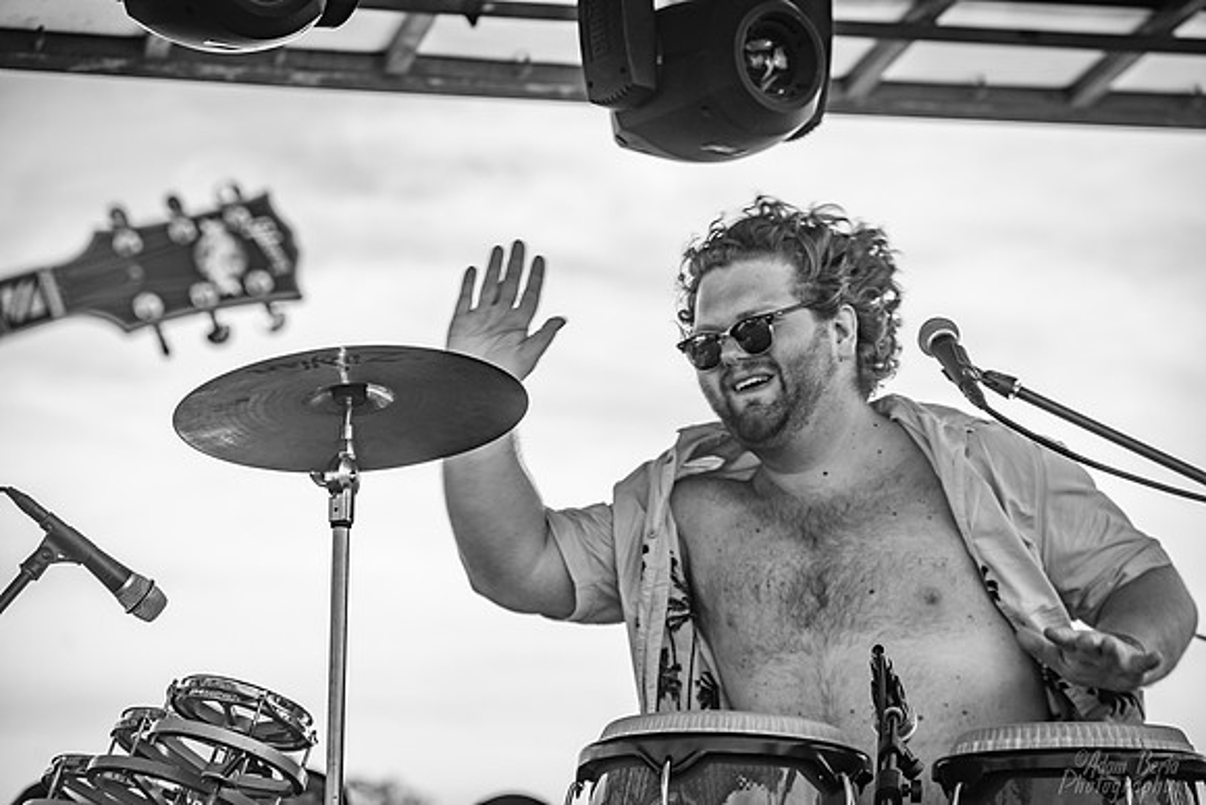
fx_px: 4356
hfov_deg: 15.8
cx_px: 603
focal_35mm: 130
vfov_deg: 10.6
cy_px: 402
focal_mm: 130
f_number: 5.6
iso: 125
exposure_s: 1/320
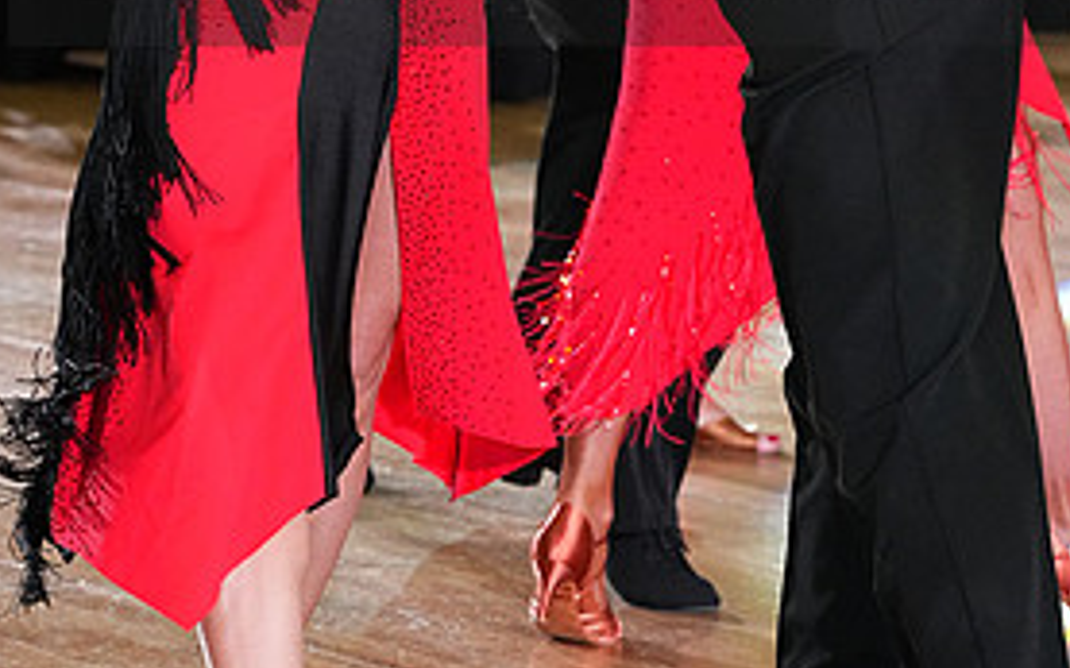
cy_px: -81
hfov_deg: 7.6
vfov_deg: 4.7
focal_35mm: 277
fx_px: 8076
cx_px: 543
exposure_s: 1/320
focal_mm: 130
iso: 6400
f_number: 6.3
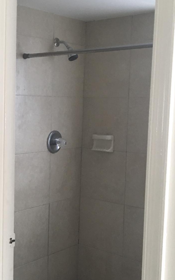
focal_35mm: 55
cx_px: 11
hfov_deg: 22.8
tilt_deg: -5.6
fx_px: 420
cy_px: 153
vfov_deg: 36.9
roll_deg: -1.0
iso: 80
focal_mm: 4.15
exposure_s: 1/15
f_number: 2.2
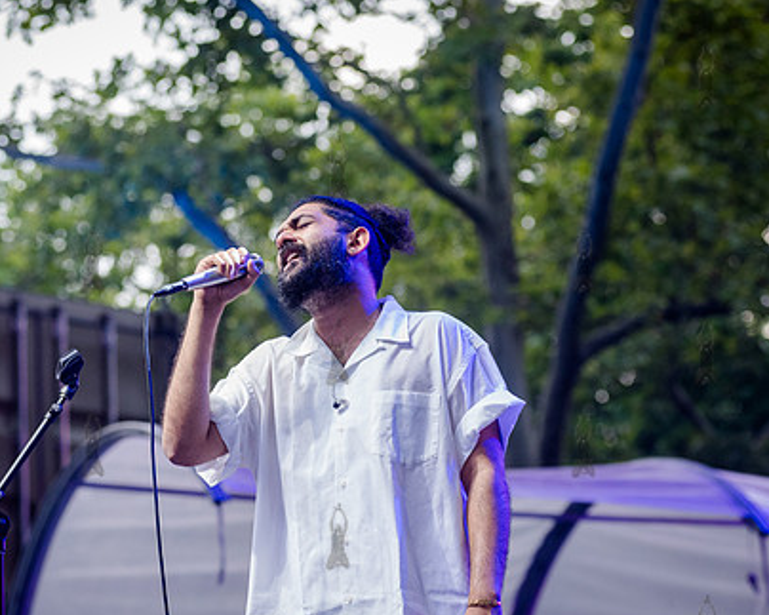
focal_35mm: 151
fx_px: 3436
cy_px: 351
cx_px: 337
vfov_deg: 10.2
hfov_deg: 12.8
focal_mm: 112
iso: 2000
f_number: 4
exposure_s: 1/320
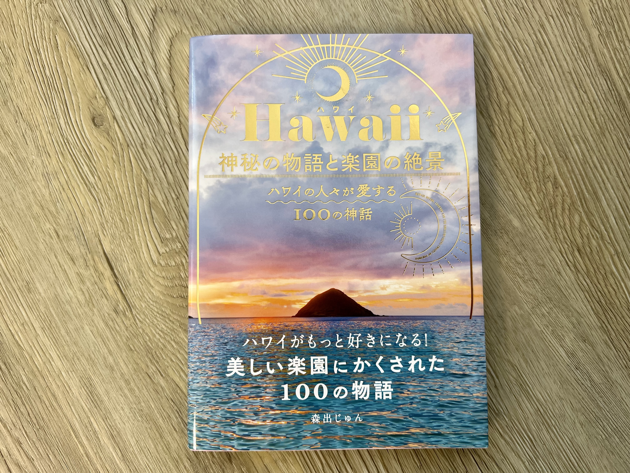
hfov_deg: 67.3
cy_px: 236
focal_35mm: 26
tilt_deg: -86.6
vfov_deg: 53.1
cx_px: 315
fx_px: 473
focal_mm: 5.7
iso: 50
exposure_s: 1/65
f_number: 1.5
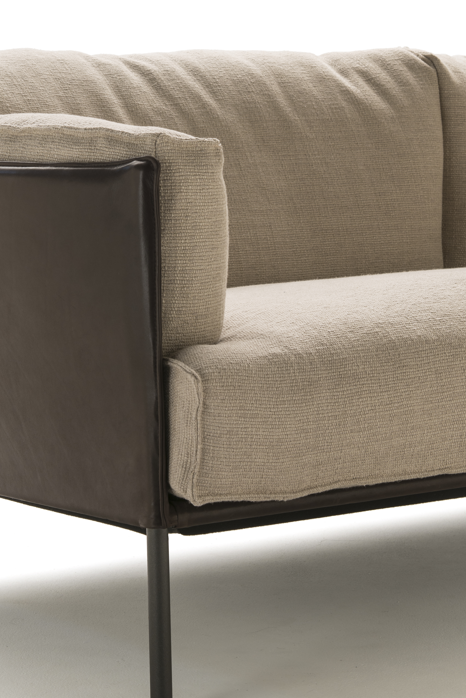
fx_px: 1921
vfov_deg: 20.3
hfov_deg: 13.8
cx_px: 115
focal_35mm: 99
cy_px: 126
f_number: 11
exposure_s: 1/4
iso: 100
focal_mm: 52
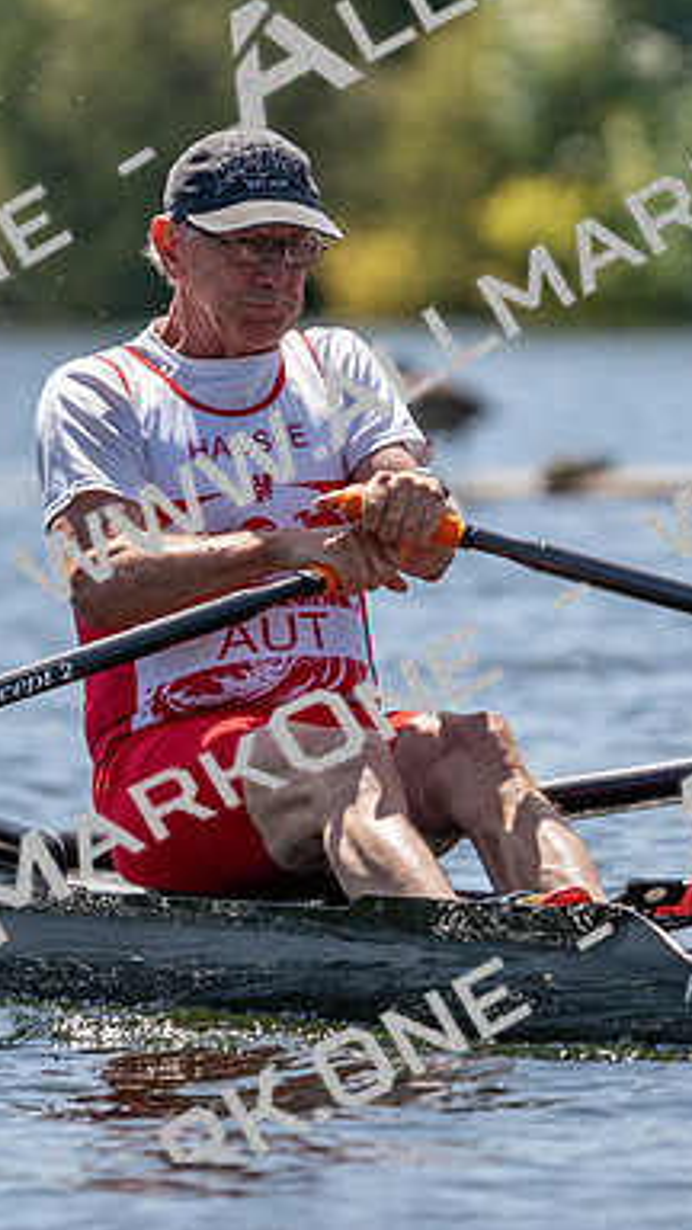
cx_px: 407
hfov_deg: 2.0
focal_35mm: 618
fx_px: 20160
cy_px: 613
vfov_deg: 3.5
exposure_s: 1/2000
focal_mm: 391
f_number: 6.3
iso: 250
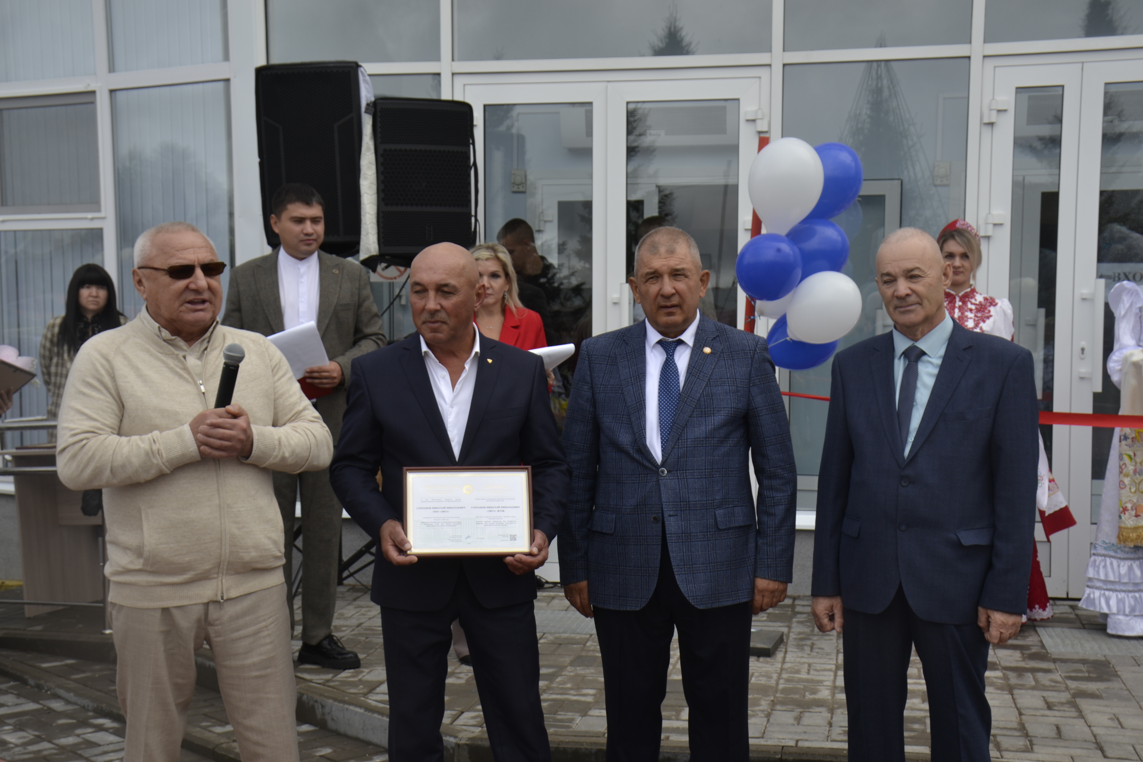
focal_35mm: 52
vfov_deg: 25.8
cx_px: 572
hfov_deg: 37.9
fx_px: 1667
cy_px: 381
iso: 100
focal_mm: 35
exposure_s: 1/200
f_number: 7.1
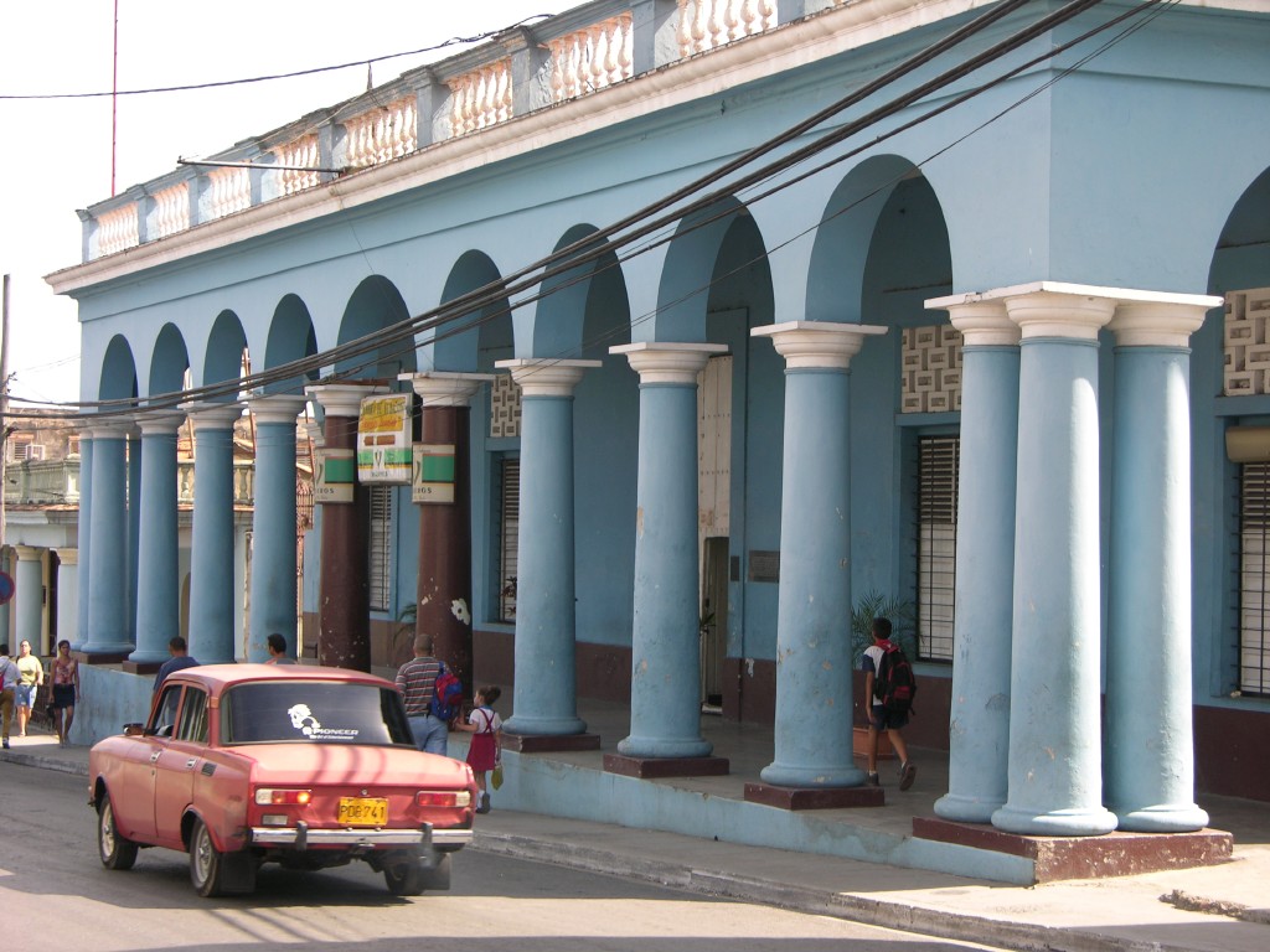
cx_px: 635
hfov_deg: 23.8
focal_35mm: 82
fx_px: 3008
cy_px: 476
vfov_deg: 18.0
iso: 50
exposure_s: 1/169
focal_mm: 21
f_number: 3.9
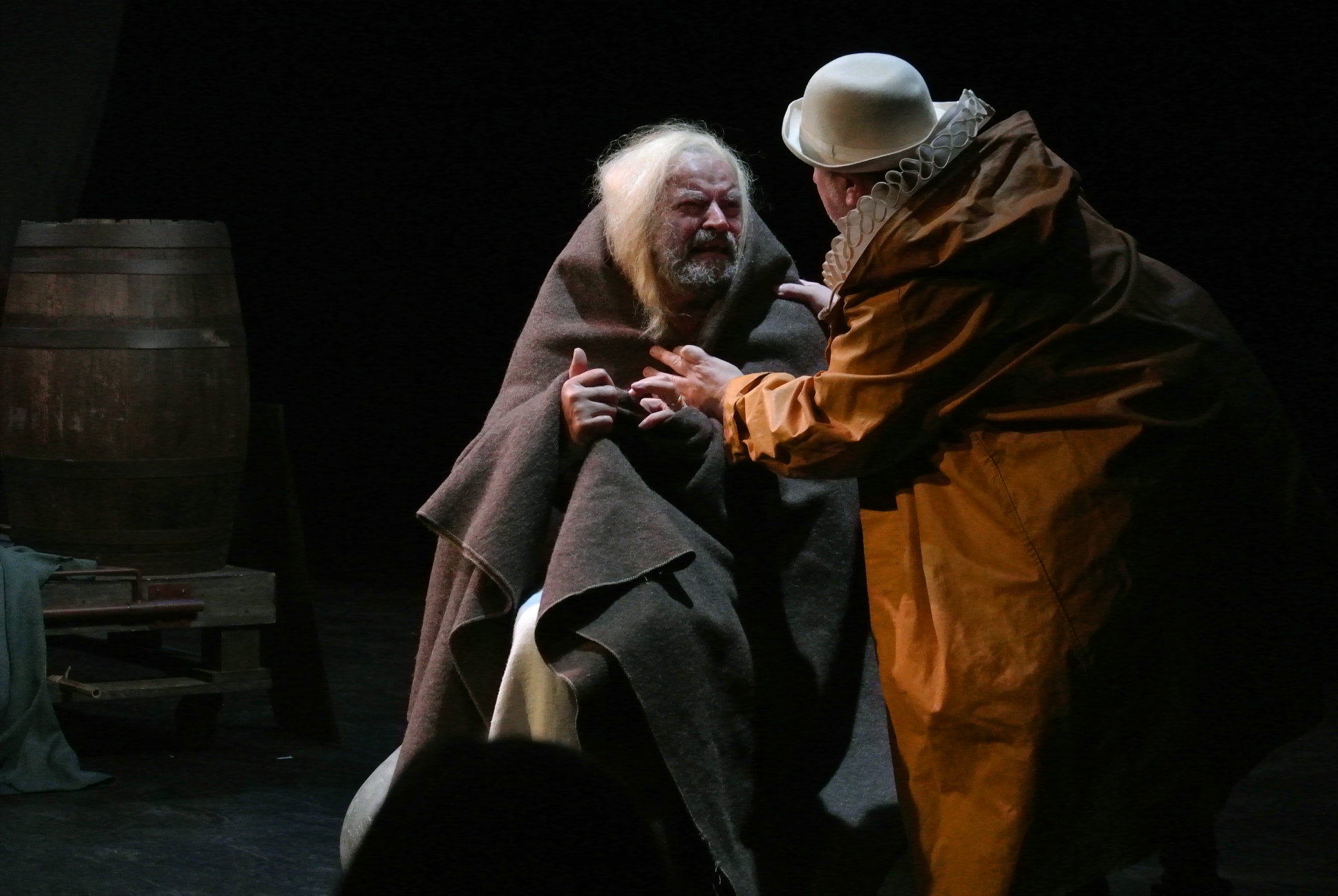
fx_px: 3200
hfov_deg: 23.6
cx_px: 669
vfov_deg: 15.9
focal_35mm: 86
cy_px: 448
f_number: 3.8
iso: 3200
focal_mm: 31.9
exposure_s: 1/80
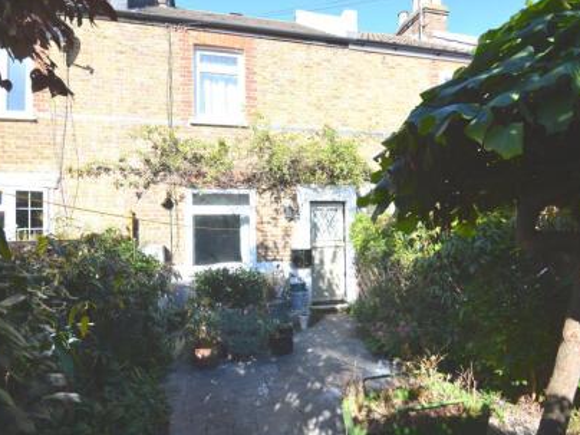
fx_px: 285
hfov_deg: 91.0
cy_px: 215
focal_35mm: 17
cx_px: 277
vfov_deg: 74.7
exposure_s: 1/160
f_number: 6.3
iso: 100
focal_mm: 10
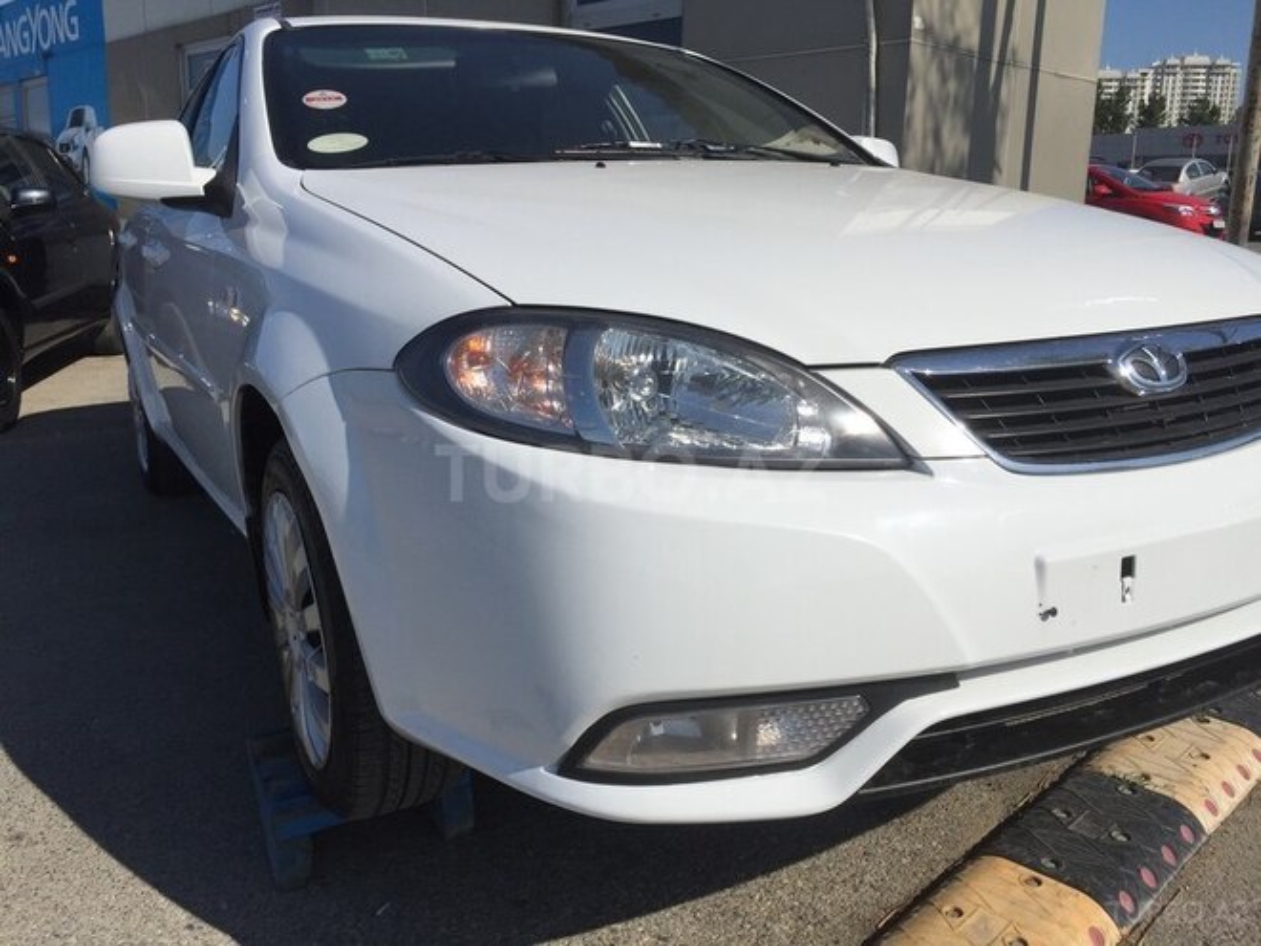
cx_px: 630
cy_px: 473
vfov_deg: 48.2
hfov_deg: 61.7
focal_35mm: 29
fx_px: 1056
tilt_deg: -14.3
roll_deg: -0.6
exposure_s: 1/5650
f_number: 2.2
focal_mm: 4.15
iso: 32
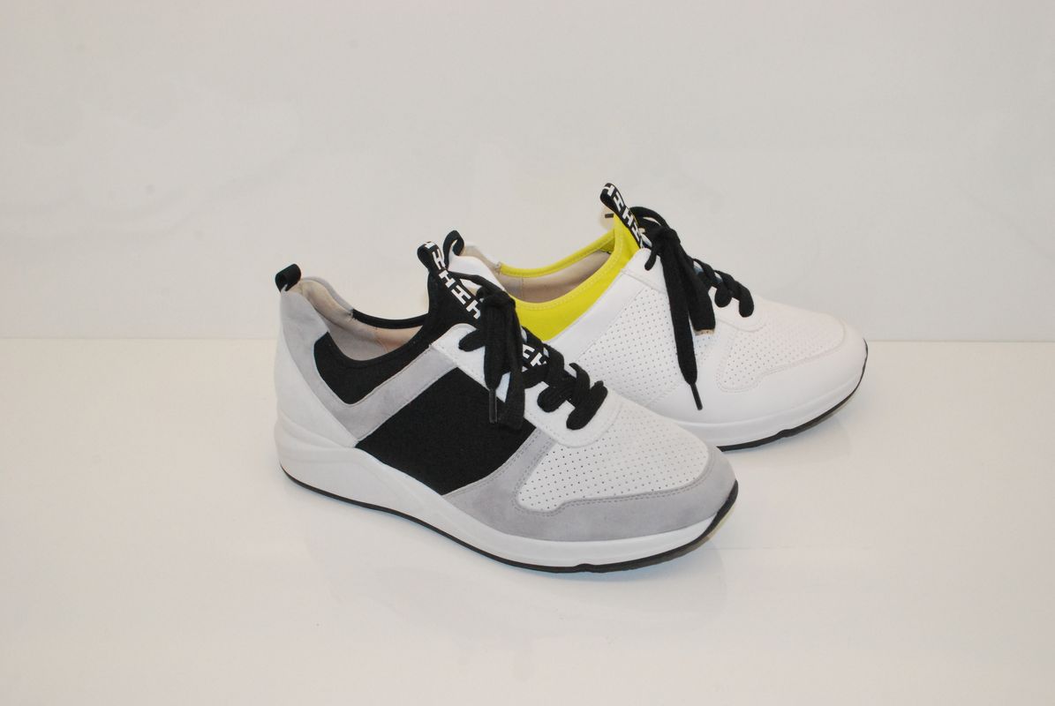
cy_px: 353
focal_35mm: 33
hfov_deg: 57.2
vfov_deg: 40.1
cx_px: 528
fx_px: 968
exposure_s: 1/200
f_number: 11
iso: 1600
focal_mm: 22
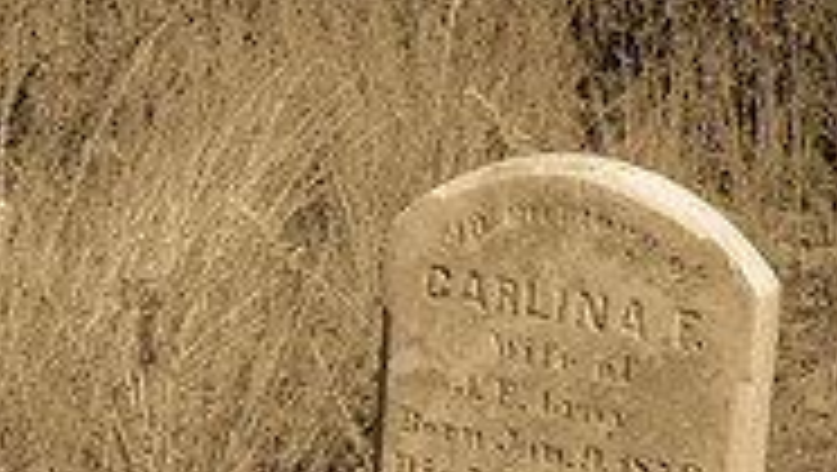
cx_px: -212
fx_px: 3798
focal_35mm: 171
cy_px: 265
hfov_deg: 12.2
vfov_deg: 7.1
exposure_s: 1/125
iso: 100
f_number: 16
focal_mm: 35
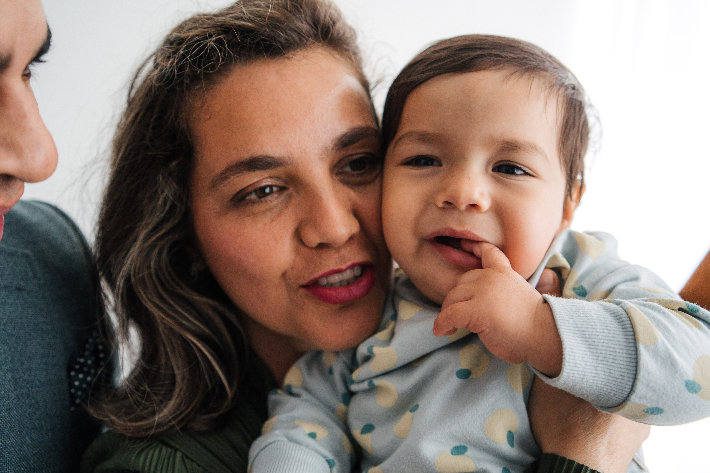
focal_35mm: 35
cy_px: 236
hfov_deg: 54.4
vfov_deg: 37.9
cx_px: 355
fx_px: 690
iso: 1000
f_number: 3.2
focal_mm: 35
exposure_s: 1/320
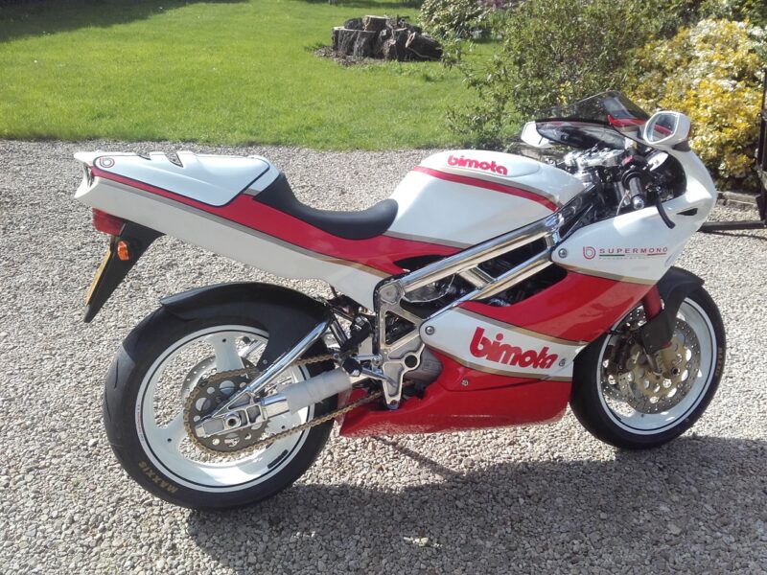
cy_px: 288
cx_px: 384
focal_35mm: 31
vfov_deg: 45.4
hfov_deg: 58.4
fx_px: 687
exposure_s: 1/771
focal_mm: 3.31
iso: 50
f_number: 2.2
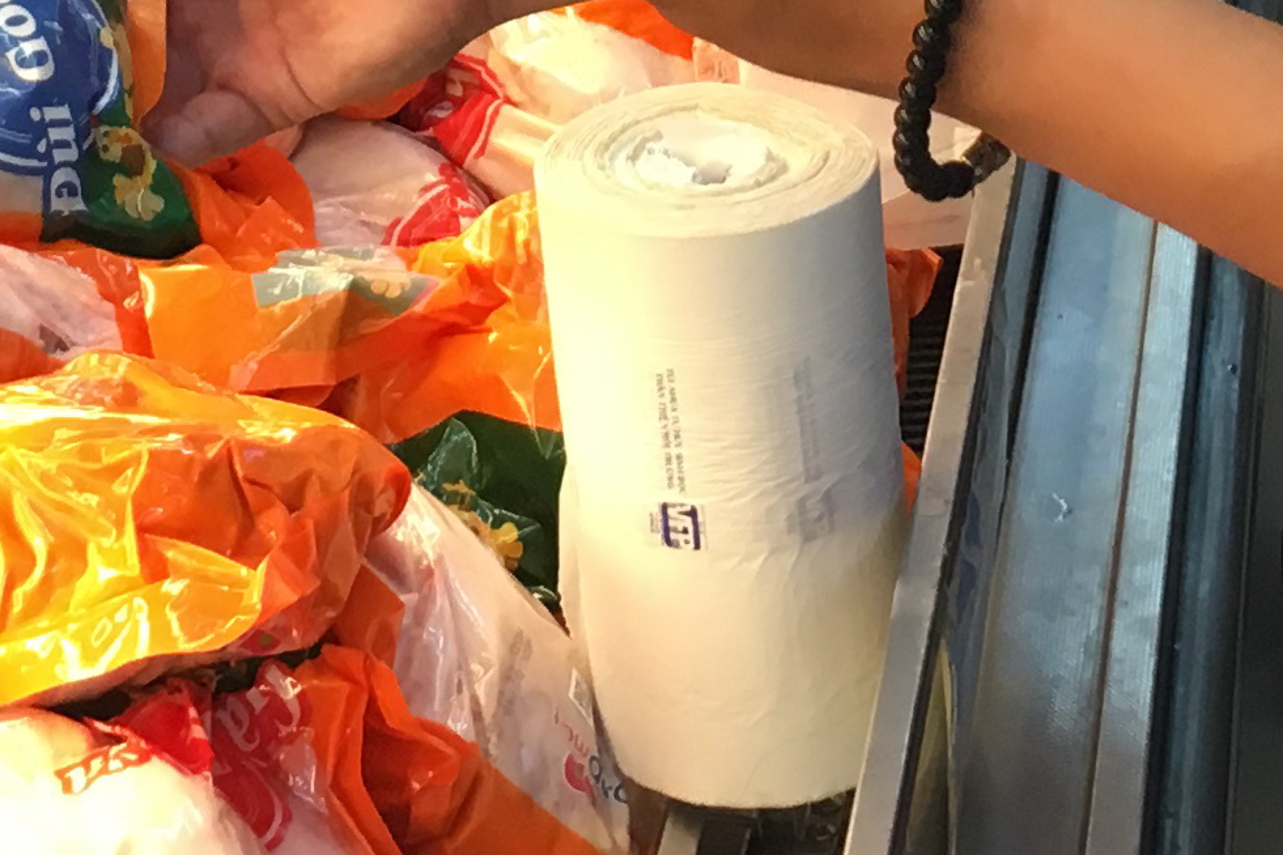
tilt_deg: -14.9
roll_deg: +2.4
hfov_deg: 16.5
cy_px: -796
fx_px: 4419
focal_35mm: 124
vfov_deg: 10.3
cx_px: 385
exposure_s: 1/33
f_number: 2.2
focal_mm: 4.15
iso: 50
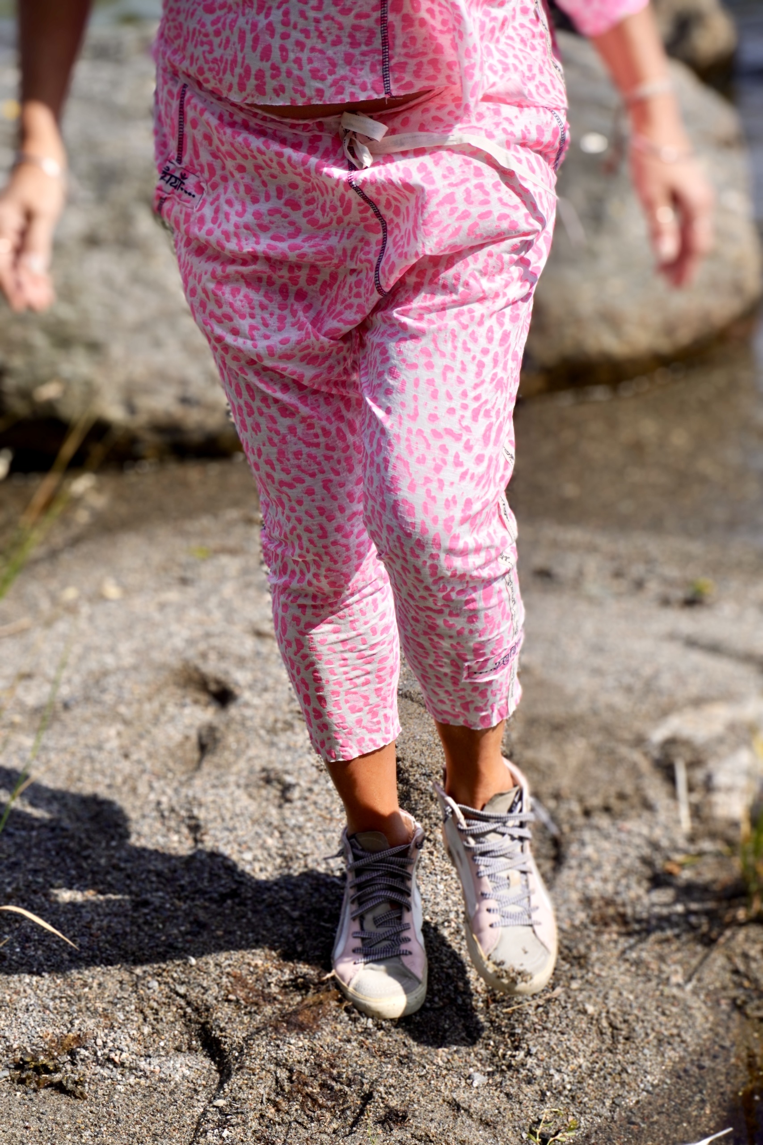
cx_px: 382
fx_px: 2336
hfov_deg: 18.5
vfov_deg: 27.5
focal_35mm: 74
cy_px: 572
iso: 100
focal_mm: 49
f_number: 5.6
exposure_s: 1/800
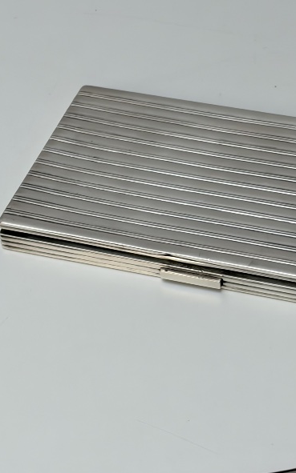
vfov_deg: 18.6
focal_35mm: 112
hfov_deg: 11.6
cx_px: 225
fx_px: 1447
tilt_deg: -39.8
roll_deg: +2.6
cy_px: 198
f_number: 1.6
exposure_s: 1/724
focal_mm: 5.96
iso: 40
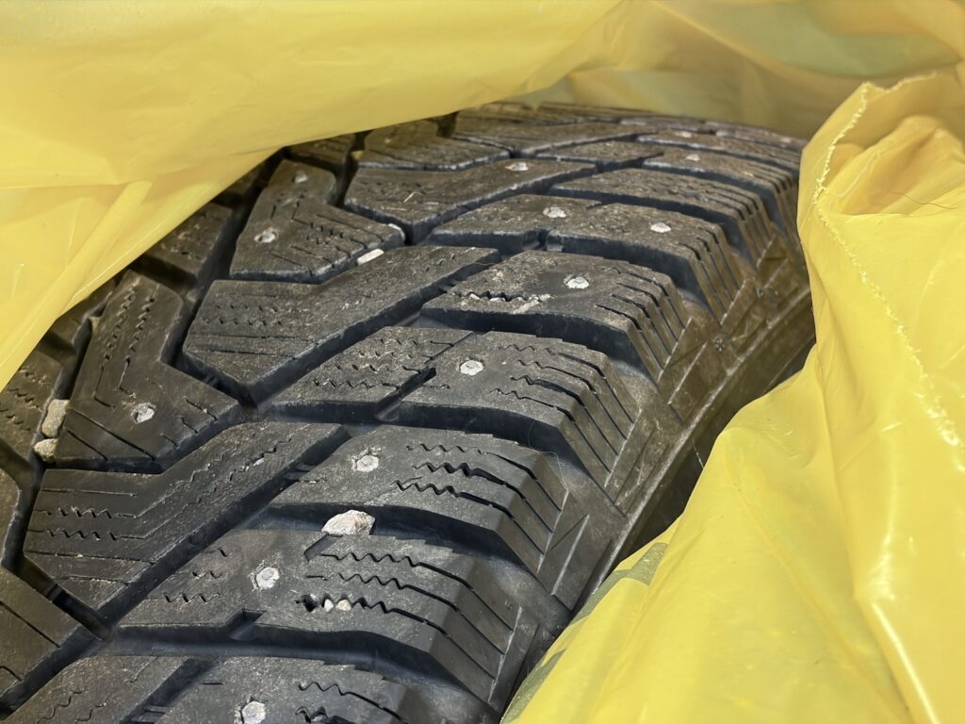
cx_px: 482
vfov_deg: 28.0
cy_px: 362
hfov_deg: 36.8
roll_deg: +2.0
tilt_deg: -22.4
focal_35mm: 52
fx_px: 1450
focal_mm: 5.96
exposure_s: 1/33
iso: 160
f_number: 1.6
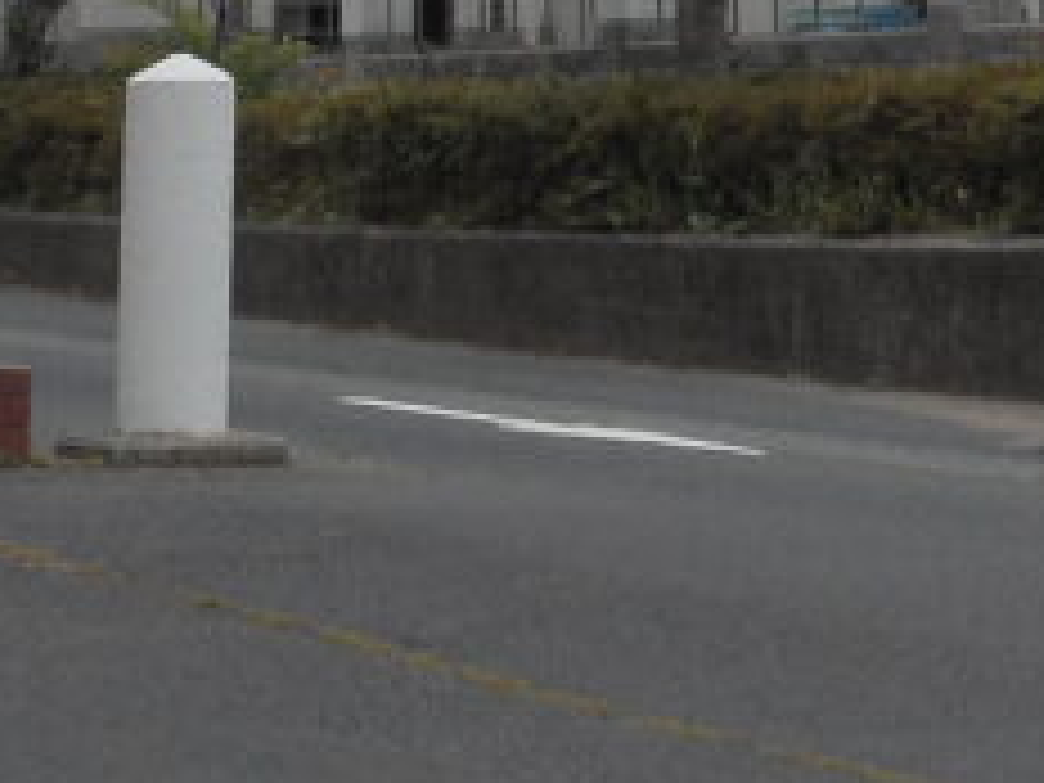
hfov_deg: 13.1
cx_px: 752
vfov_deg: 9.2
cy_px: -868
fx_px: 4524
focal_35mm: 150
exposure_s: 1/800
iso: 80
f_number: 4.2
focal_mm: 6
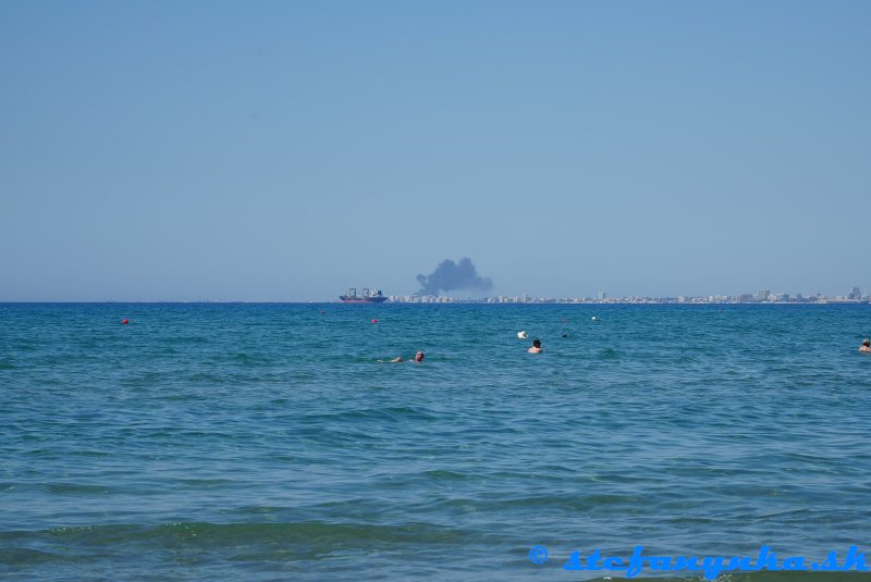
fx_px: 2543
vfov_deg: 13.1
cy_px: 291
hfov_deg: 19.4
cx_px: 436
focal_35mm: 105
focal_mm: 105
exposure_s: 1/125
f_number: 11
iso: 160
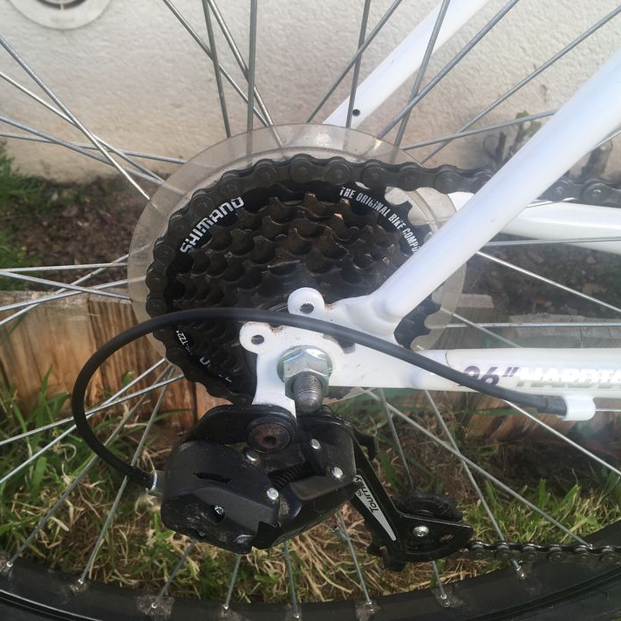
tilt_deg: -42.9
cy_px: 313
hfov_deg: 45.7
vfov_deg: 46.0
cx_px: 235
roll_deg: -0.3
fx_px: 731
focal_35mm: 36
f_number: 2.2
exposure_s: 1/222
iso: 25
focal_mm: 4.15
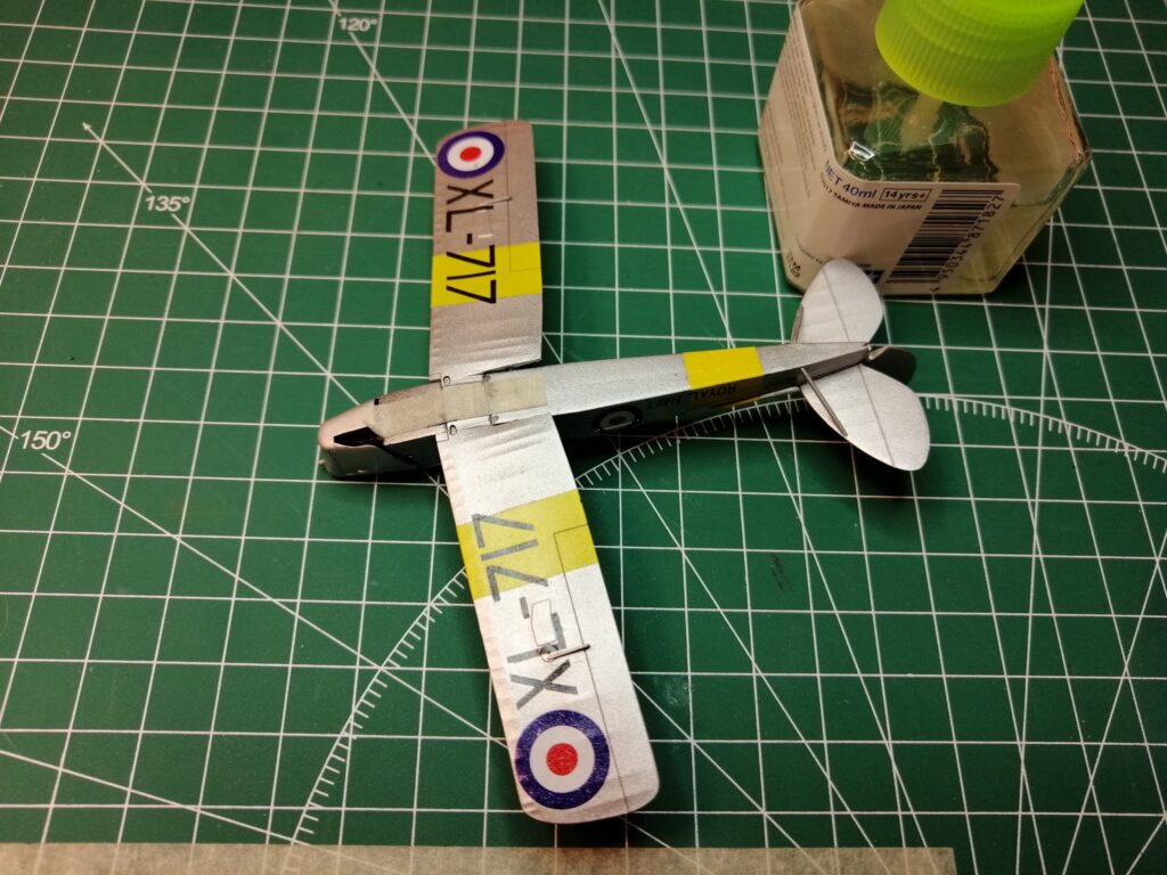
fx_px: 910
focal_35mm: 27
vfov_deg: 51.4
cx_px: 584
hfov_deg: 65.3
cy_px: 438
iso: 100
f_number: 1.8
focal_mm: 3.95
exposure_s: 1/50
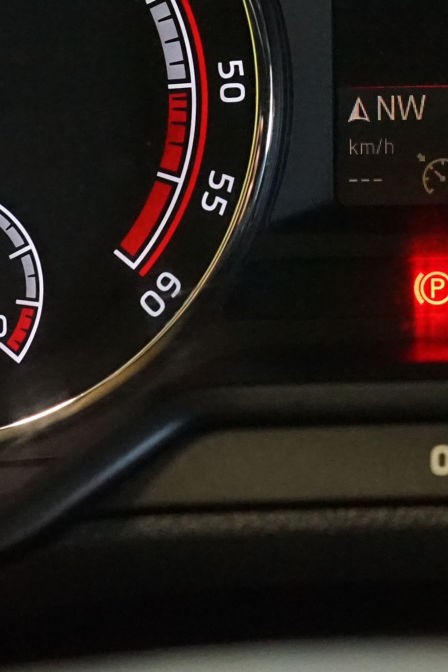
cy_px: 16
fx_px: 2520
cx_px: 538
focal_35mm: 135
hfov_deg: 10.0
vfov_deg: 15.0
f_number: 5.6
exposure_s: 1/40
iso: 6400
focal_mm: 43
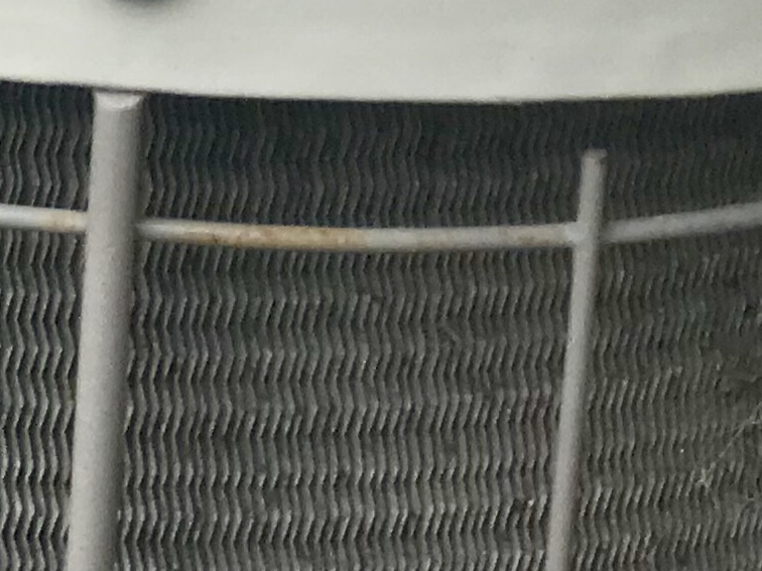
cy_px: -857
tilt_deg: -16.7
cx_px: -1060
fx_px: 6692
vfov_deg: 4.8
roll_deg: -0.9
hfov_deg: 6.2
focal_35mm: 304
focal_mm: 6.6
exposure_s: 1/178
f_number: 2.8
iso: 20
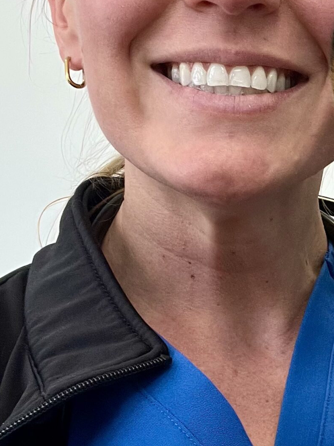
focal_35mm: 73
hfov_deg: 19.0
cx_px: 402
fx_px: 939
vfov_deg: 26.5
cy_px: 314
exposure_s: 1/69
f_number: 2.2
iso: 100
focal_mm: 2.71
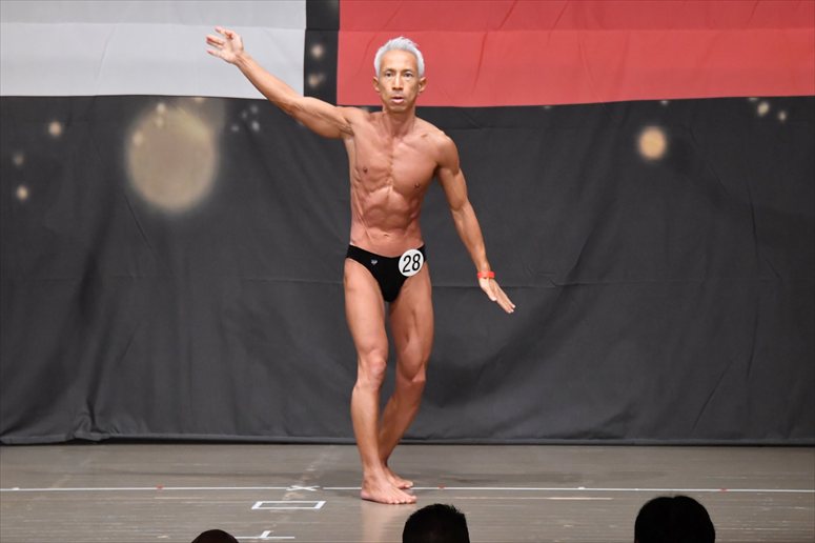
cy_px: 272
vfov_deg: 6.1
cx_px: 408
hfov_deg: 9.2
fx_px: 5091
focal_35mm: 225
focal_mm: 150
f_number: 5.6
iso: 6400
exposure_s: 1/400
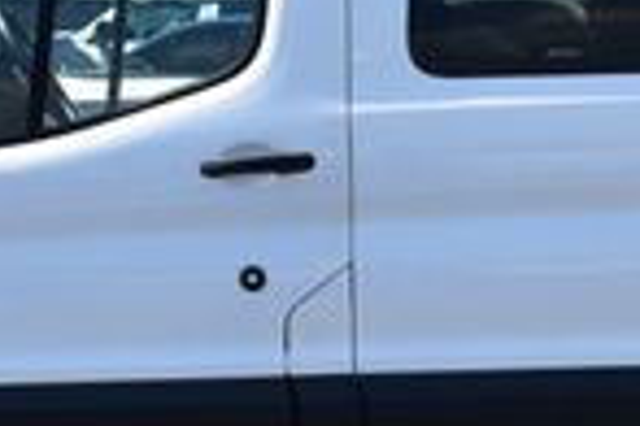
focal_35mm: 150
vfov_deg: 9.0
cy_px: 517
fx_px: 2670
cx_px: 653
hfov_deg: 13.5
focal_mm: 23
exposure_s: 1/400
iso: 400
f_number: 11
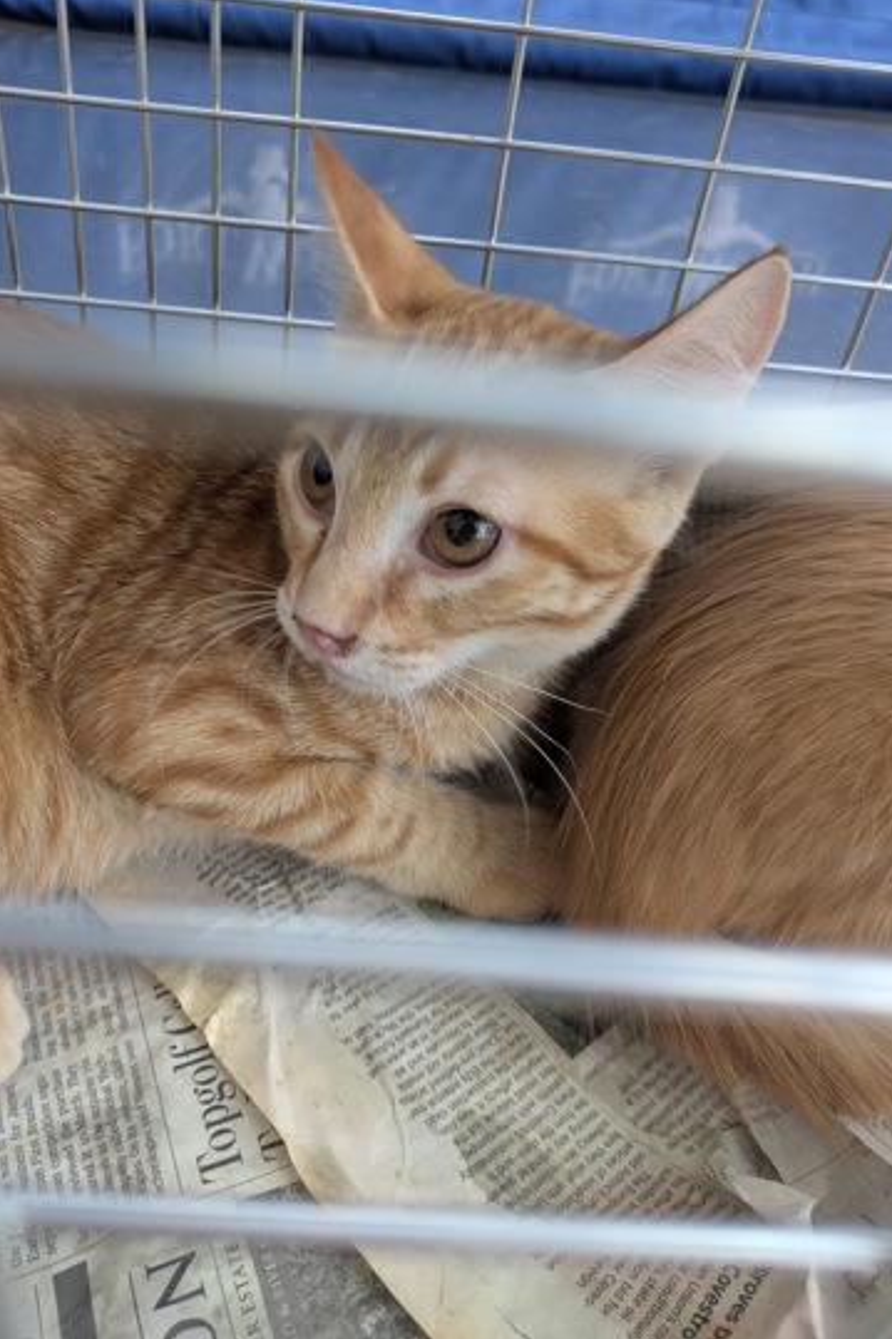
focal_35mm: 27
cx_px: 400
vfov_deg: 67.4
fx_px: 1004
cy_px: 647
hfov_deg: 47.8
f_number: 1.89
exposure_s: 1/120
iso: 60
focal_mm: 5.43
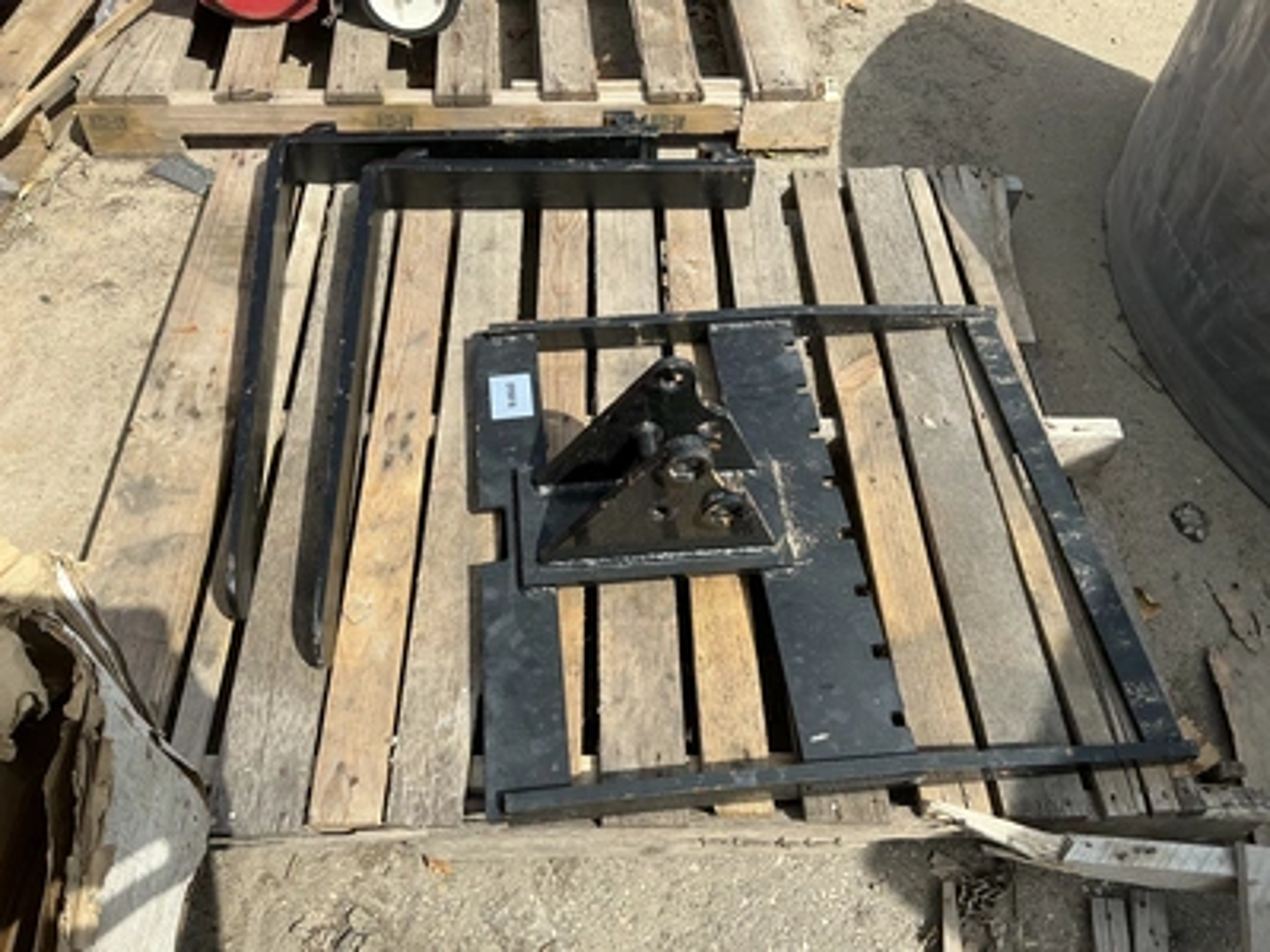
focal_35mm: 28
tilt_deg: -51.4
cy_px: 476
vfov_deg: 49.7
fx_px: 1027
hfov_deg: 63.4
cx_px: 635
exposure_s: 1/1451
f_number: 1.8
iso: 25
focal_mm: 3
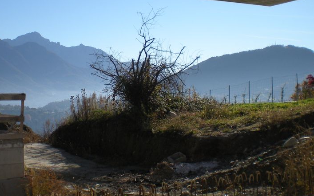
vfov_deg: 22.8
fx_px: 488
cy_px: 101
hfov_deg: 35.6
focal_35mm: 57
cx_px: 134
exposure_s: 1/606
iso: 64
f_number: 4.6
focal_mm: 6.3
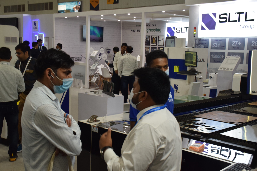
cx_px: 128
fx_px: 343
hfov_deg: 41.1
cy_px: 86
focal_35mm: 48
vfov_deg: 28.1
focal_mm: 32
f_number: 10
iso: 1000
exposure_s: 1/60
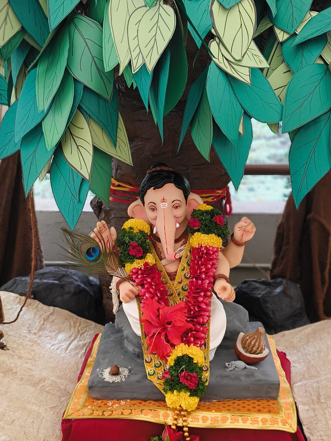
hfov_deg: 28.6
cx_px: 169
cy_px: 221
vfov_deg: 37.5
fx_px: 650
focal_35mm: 51
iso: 100
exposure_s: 1/154
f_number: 1.87
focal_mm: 5.56
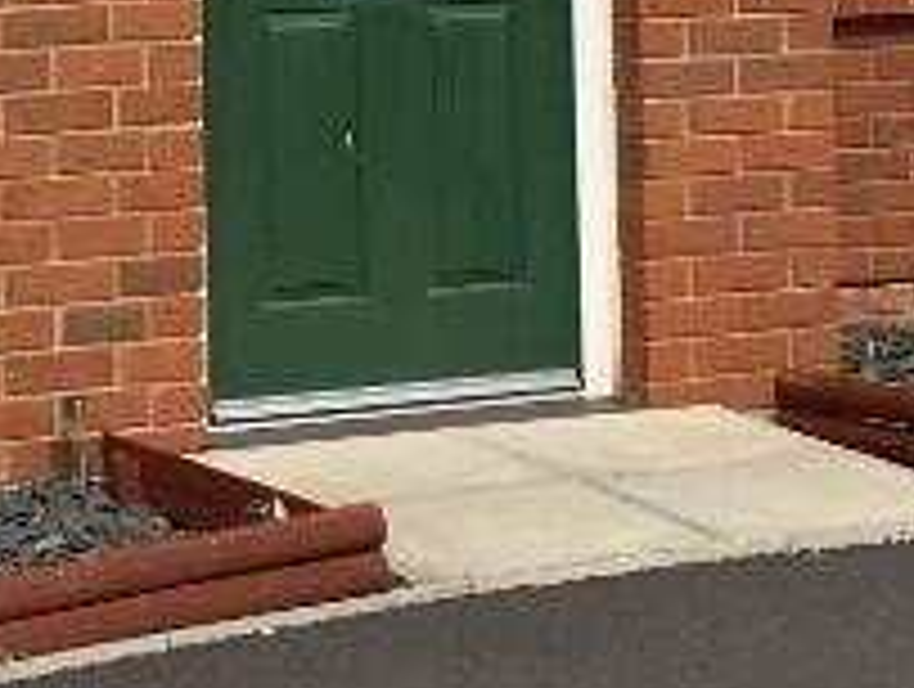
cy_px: -643
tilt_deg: +5.3
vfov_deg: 9.6
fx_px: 3862
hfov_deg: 13.3
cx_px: -41
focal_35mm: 146
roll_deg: +1.1
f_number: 2.2
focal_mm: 4.15
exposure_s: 1/2331
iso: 25
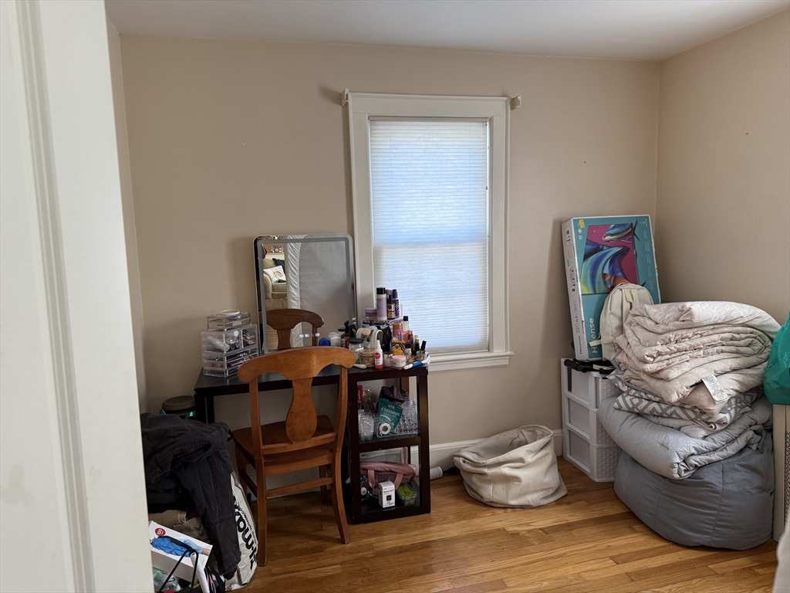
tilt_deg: -6.8
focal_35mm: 24
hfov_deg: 71.6
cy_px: 296
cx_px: 395
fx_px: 548
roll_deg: +1.6
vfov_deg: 56.8
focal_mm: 6.76
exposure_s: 1/121
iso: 160
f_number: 1.78
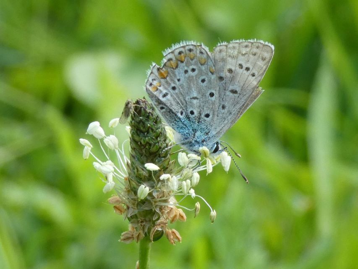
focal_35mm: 147
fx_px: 1520
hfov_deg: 13.4
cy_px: 134
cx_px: 179
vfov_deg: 10.1
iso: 200
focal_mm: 26.3
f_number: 5.4
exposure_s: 1/80
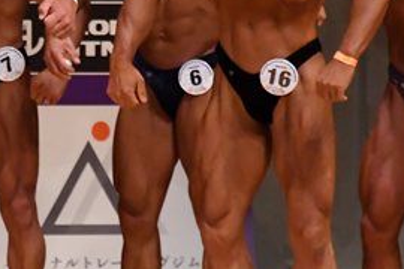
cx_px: -149
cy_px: 52
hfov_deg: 2.5
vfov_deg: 1.7
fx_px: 9179
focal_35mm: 818
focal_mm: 190
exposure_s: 1/400
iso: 4500
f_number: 5.6
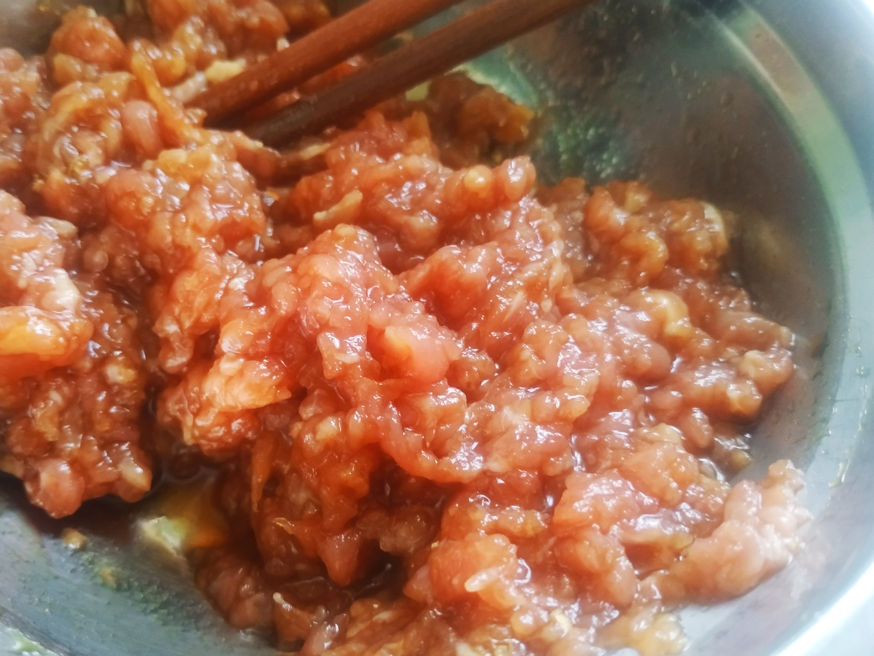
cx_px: 362
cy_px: 357
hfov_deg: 61.3
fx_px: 732
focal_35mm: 29
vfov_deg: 48.2
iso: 500
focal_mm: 3.94
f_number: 1.9
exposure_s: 1/17
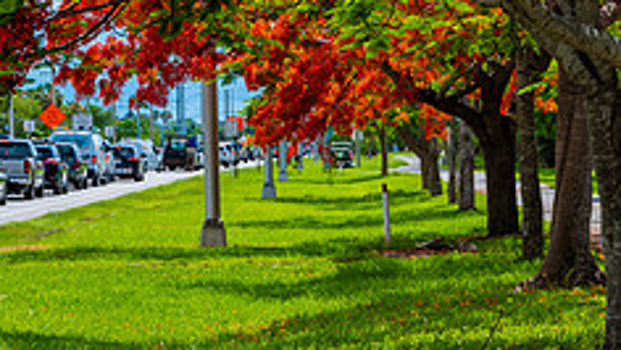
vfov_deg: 6.7
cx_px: 387
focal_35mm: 180
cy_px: 20
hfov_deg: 11.9
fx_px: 2965
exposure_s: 1/100
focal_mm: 70
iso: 64
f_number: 11
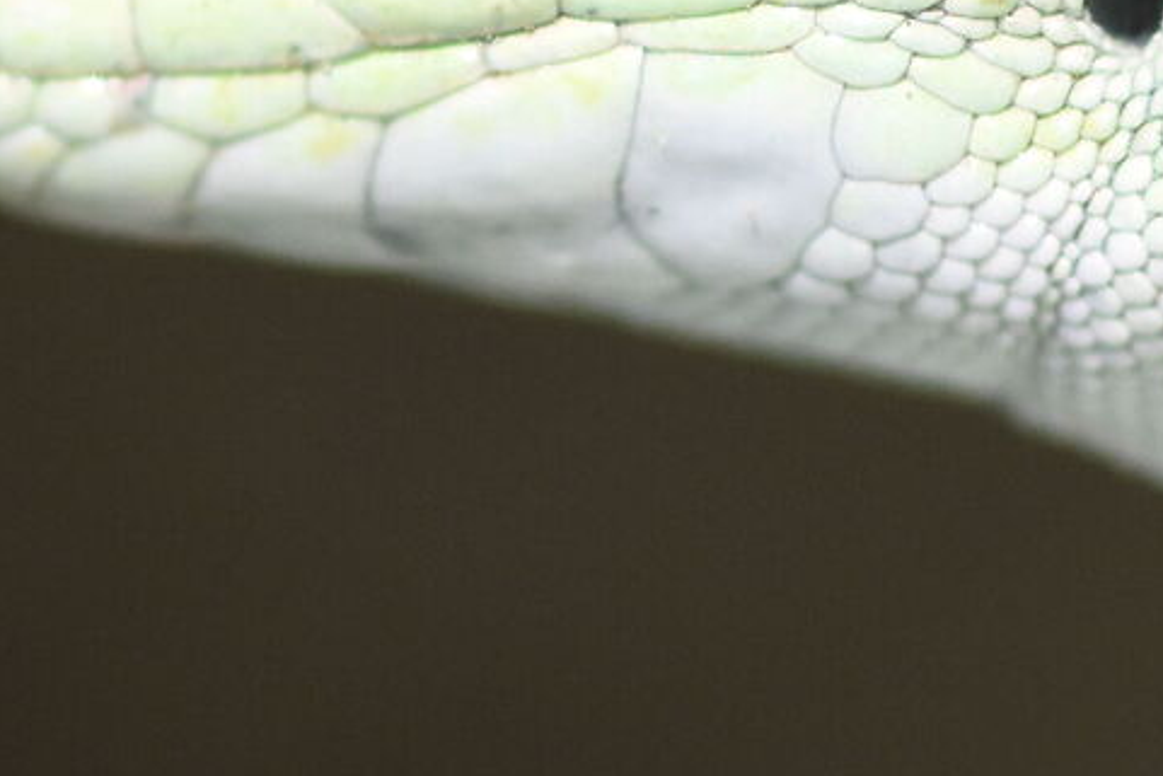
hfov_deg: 2.8
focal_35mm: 748
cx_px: 844
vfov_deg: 1.8
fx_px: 24170
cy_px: 46
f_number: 5.6
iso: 1000
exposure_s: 1/8000
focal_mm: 100
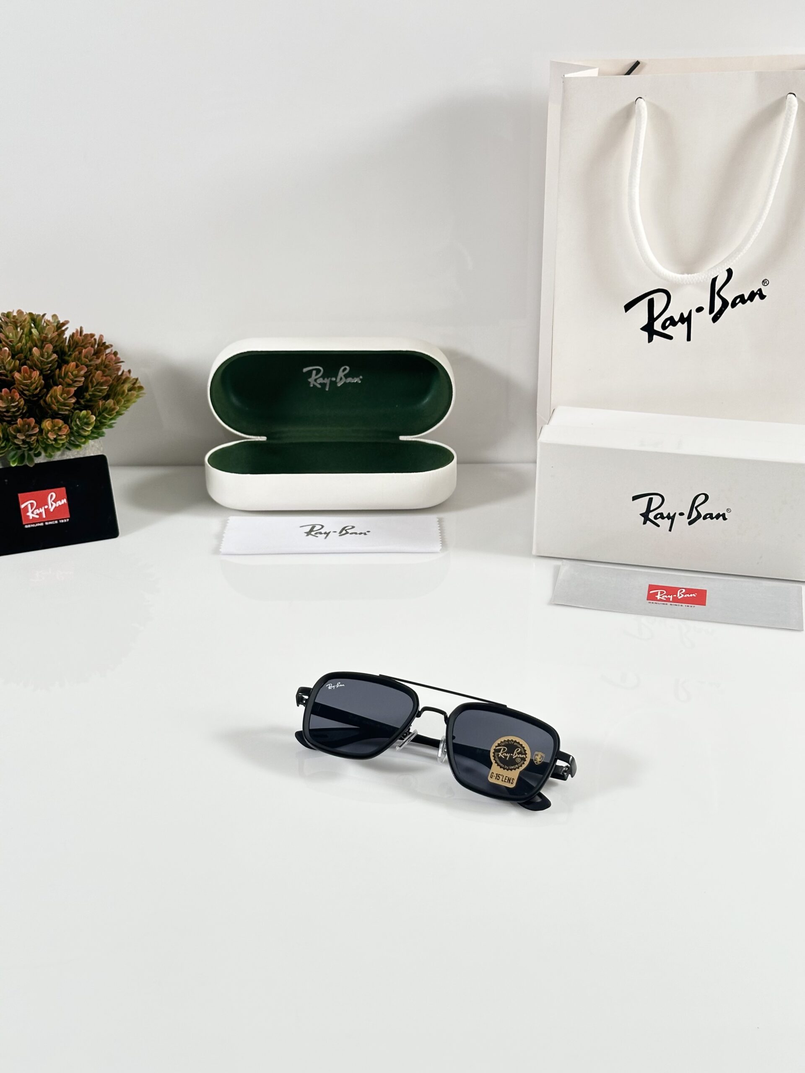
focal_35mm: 48
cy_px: 536
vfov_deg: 39.7
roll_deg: -0.3
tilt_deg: -26.5
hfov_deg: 30.3
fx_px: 1488
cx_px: 402
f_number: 1.78
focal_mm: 6.86
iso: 80
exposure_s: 1/100
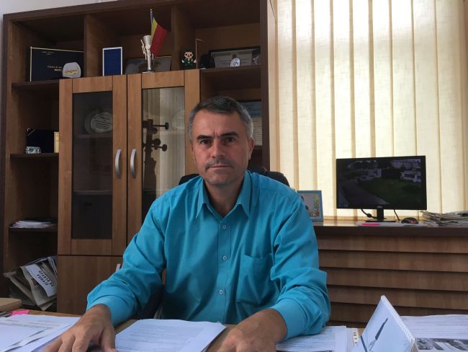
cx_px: 234
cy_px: 176
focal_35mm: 29
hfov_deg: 61.6
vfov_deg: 48.3
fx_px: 392
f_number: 2.2
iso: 25
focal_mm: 4.15
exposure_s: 1/33
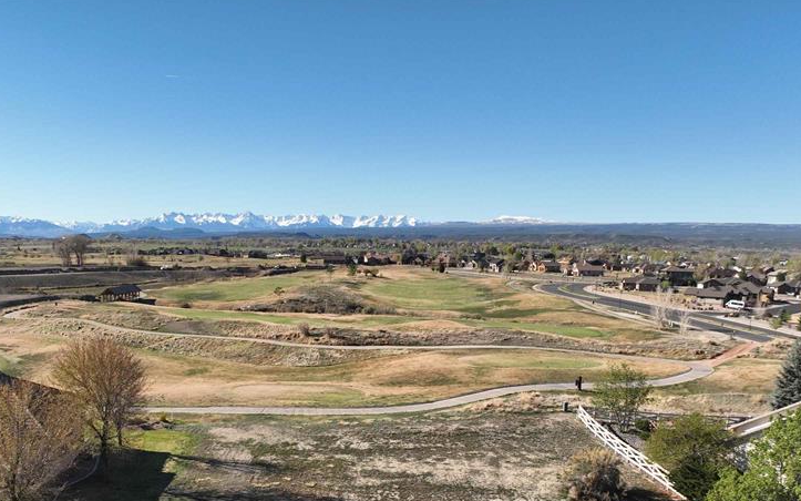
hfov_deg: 53.8
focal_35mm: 36
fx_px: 786
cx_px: 343
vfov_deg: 34.0
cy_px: 420
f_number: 2.8
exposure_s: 1/240
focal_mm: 12.29
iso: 110
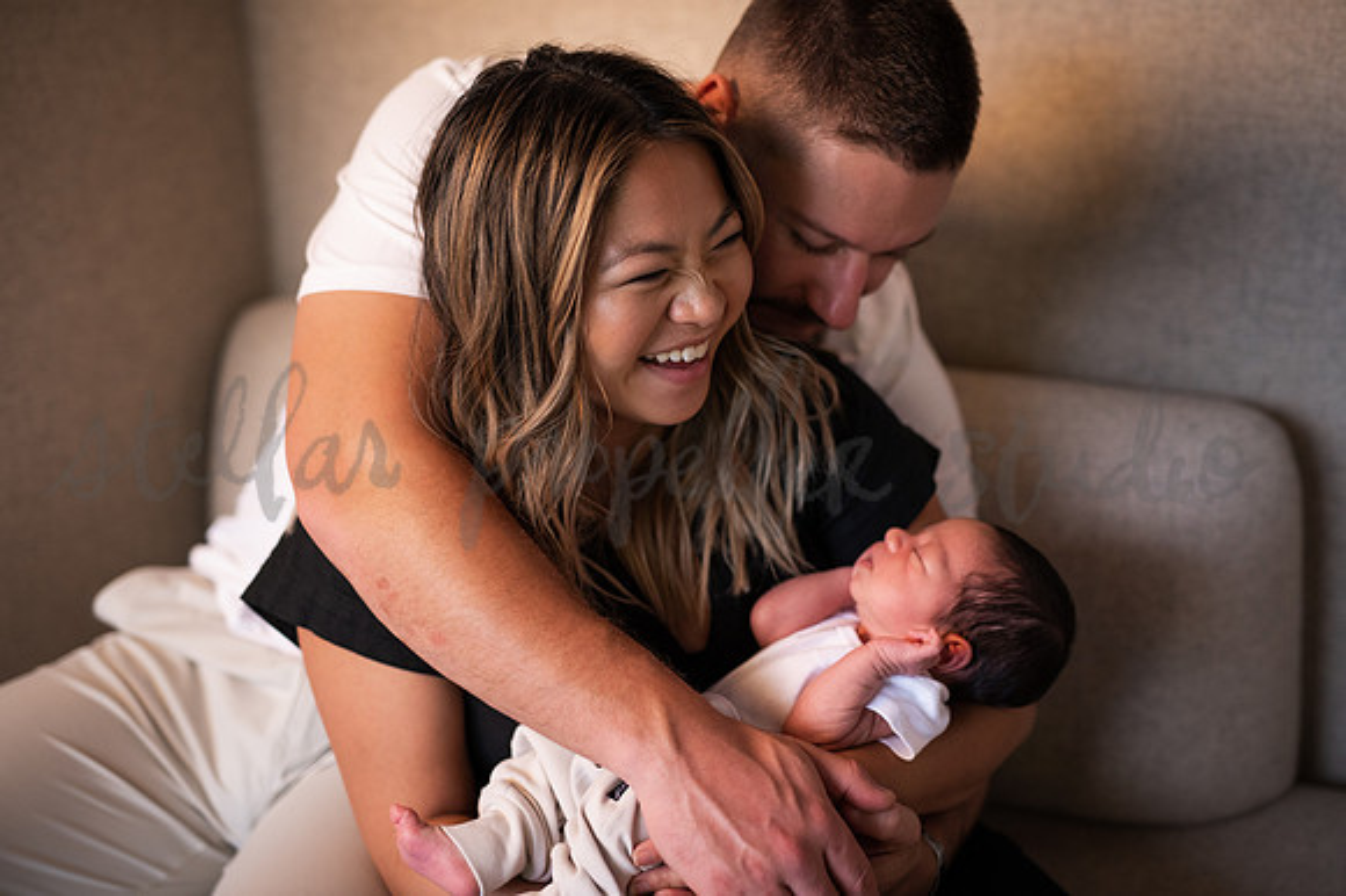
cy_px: 448
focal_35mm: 50
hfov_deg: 39.6
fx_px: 1868
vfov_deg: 27.0
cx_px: 673
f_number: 2
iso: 1600
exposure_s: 1/125
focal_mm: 50
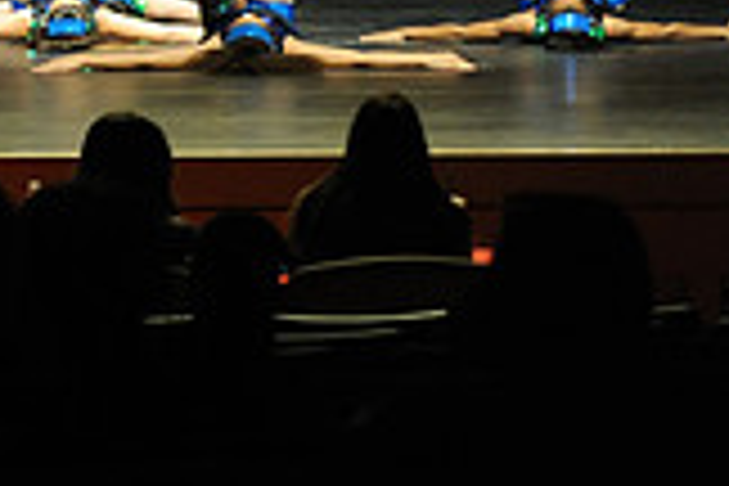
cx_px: -531
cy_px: -248
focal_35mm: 251
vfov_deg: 5.4
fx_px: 5082
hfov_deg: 8.0
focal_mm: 70
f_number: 2.8
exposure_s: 1/320
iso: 2500
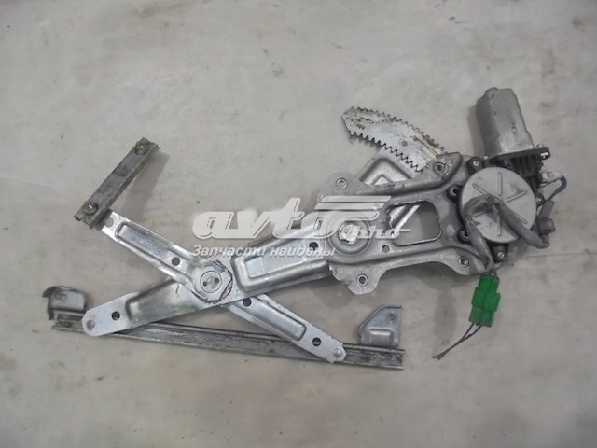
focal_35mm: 26
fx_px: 448
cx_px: 298
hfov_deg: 67.3
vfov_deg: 53.1
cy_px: 224
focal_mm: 4.6
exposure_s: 1/30
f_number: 3.5
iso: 320
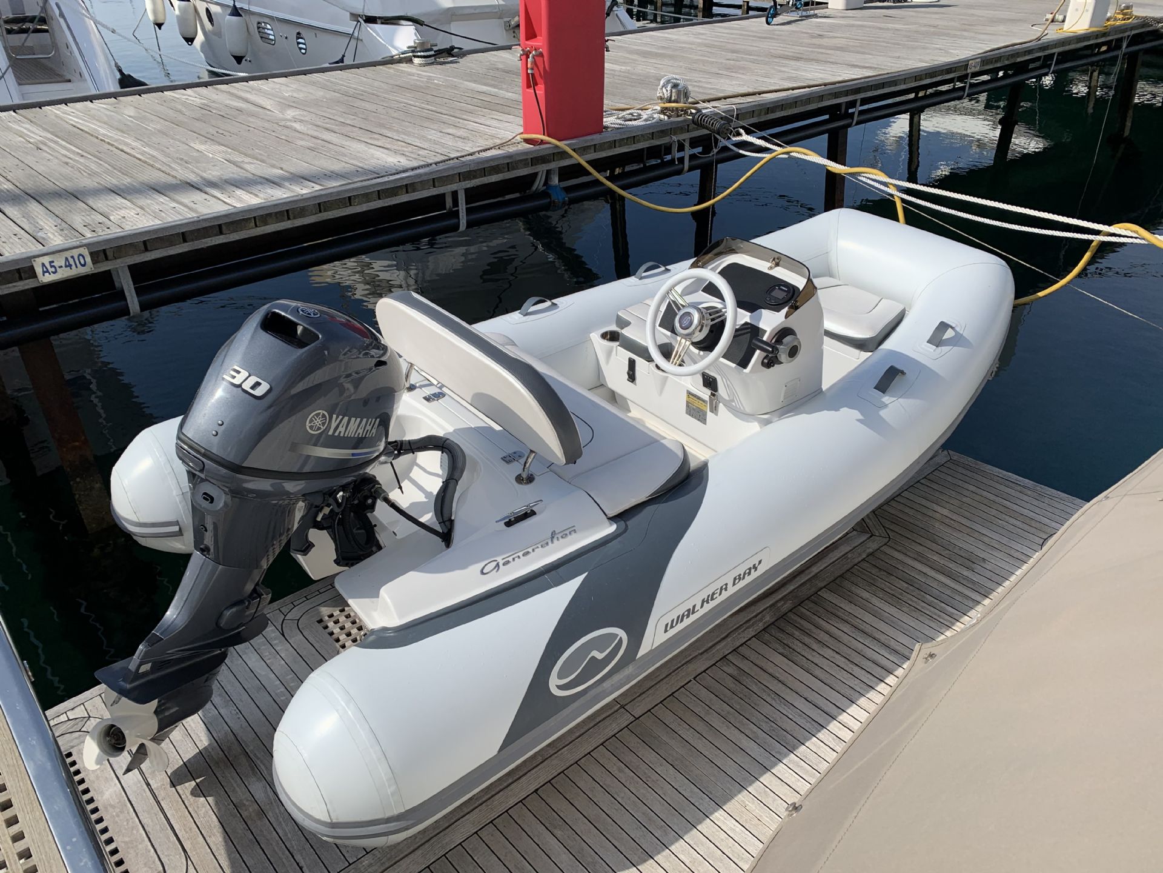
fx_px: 874
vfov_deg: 53.1
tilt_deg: -31.1
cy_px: 436
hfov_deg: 67.3
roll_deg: +0.7
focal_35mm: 26
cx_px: 582
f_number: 1.8
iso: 25
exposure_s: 1/3289
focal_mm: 4.25
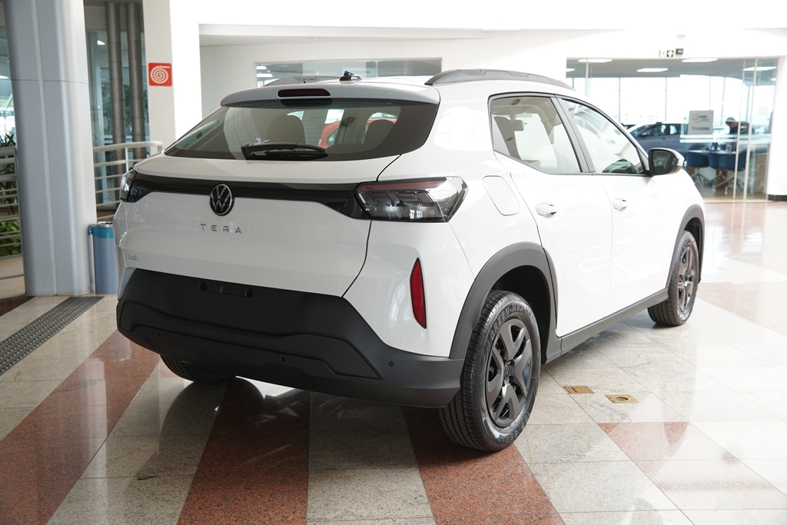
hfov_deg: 51.3
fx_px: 820
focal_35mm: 38
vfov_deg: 35.5
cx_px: 394
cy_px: 262
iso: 160
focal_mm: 25
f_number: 3.2
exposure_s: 1/50
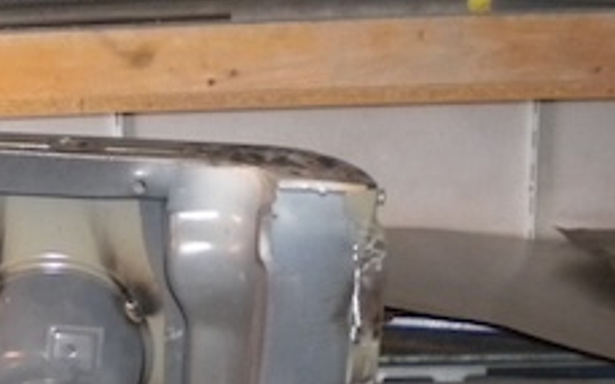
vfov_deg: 13.2
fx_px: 1625
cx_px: -13
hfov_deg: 20.7
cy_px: 414
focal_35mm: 97
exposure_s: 1/30
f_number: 3.1
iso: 400
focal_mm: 6.3
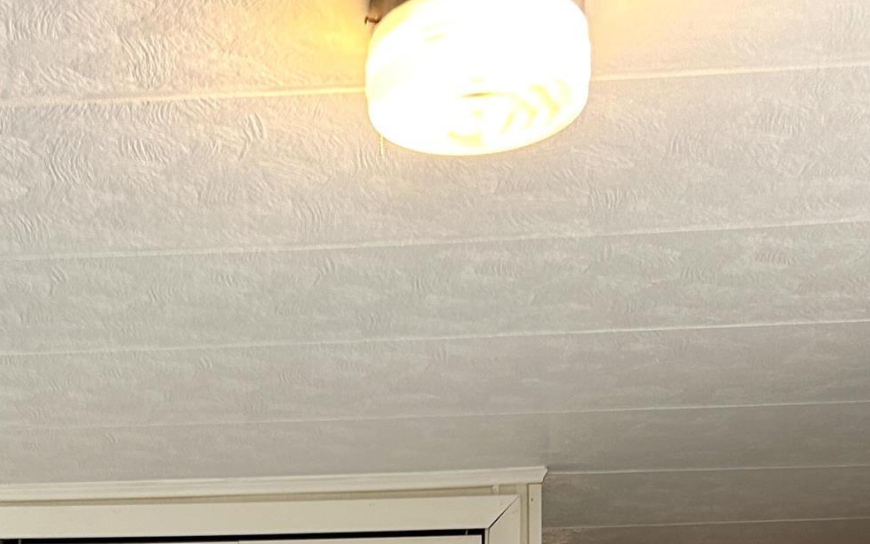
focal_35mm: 86
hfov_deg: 23.6
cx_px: 136
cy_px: 1002
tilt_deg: +0.7
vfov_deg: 13.5
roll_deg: +0.0
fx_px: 2039
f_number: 1.5
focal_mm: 5.7
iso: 50
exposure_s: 1/120
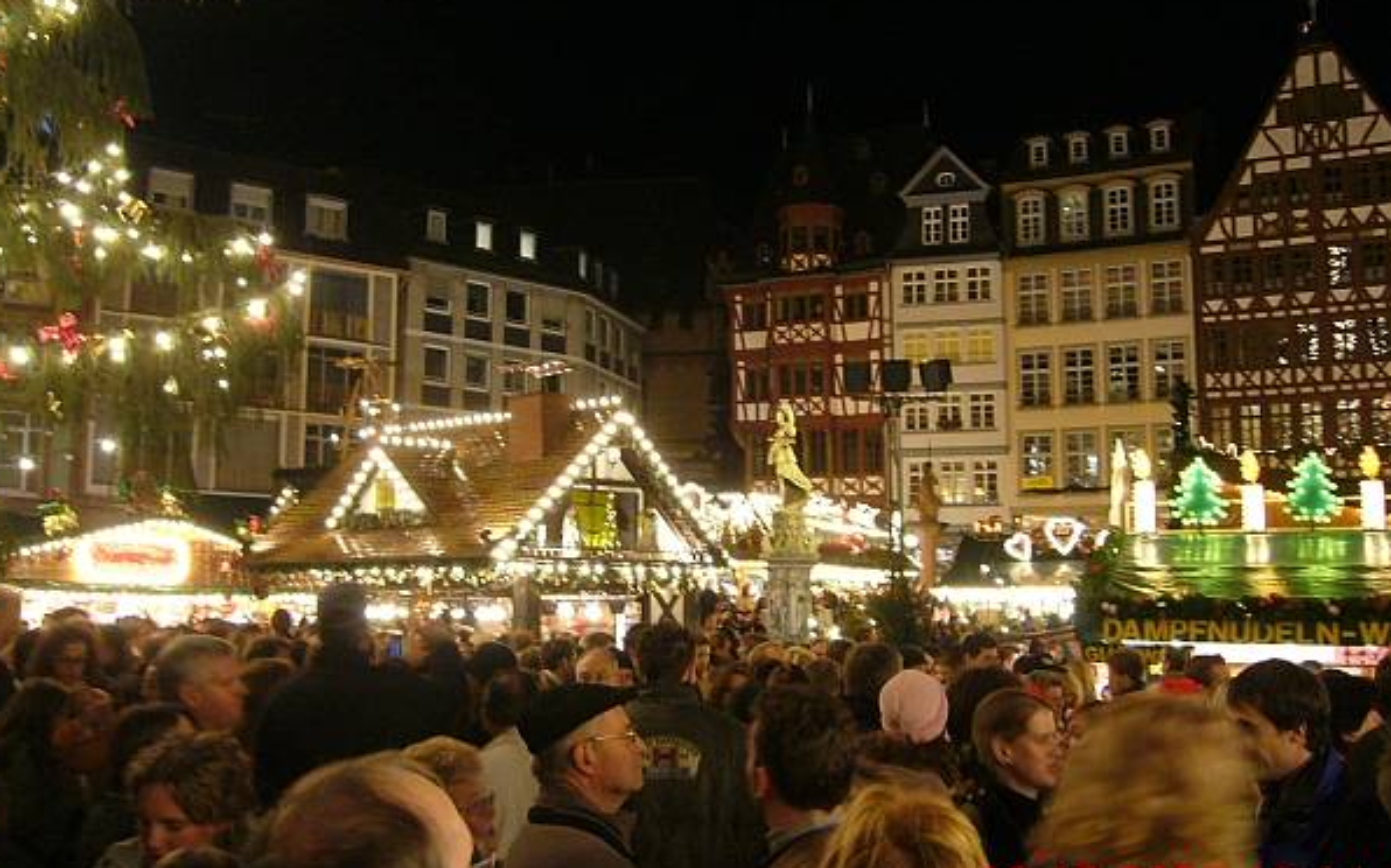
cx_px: 681
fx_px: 1440
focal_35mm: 38
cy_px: 406
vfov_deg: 33.5
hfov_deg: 51.6
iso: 200
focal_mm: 5.8
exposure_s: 1/8
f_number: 2.8
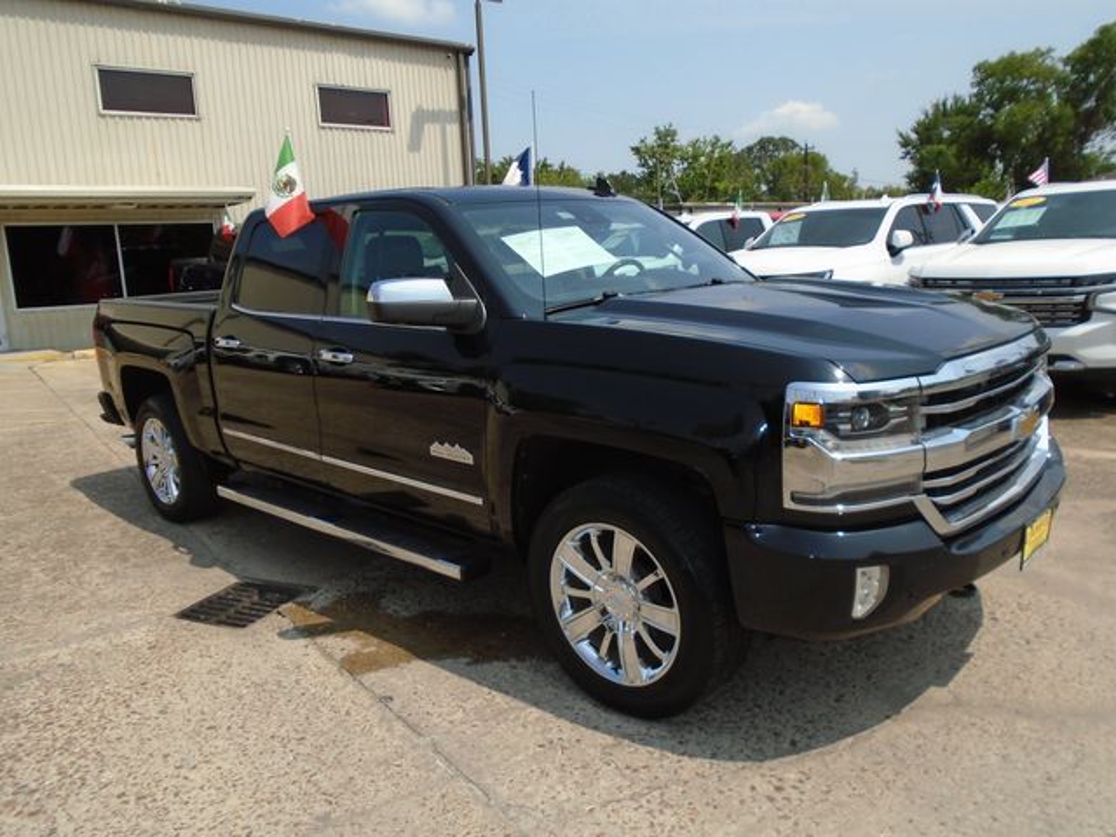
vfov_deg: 53.1
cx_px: 558
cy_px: 418
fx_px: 838
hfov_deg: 67.3
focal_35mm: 26
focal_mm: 4.6
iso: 100
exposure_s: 1/1500
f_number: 3.2
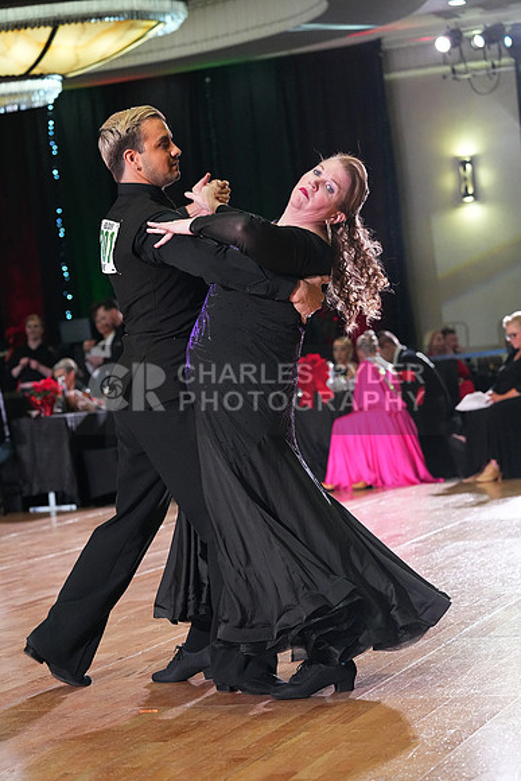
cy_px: 390
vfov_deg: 23.1
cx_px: 260
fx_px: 1909
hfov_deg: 15.5
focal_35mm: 88
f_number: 4.5
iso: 6400
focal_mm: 88
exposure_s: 1/400
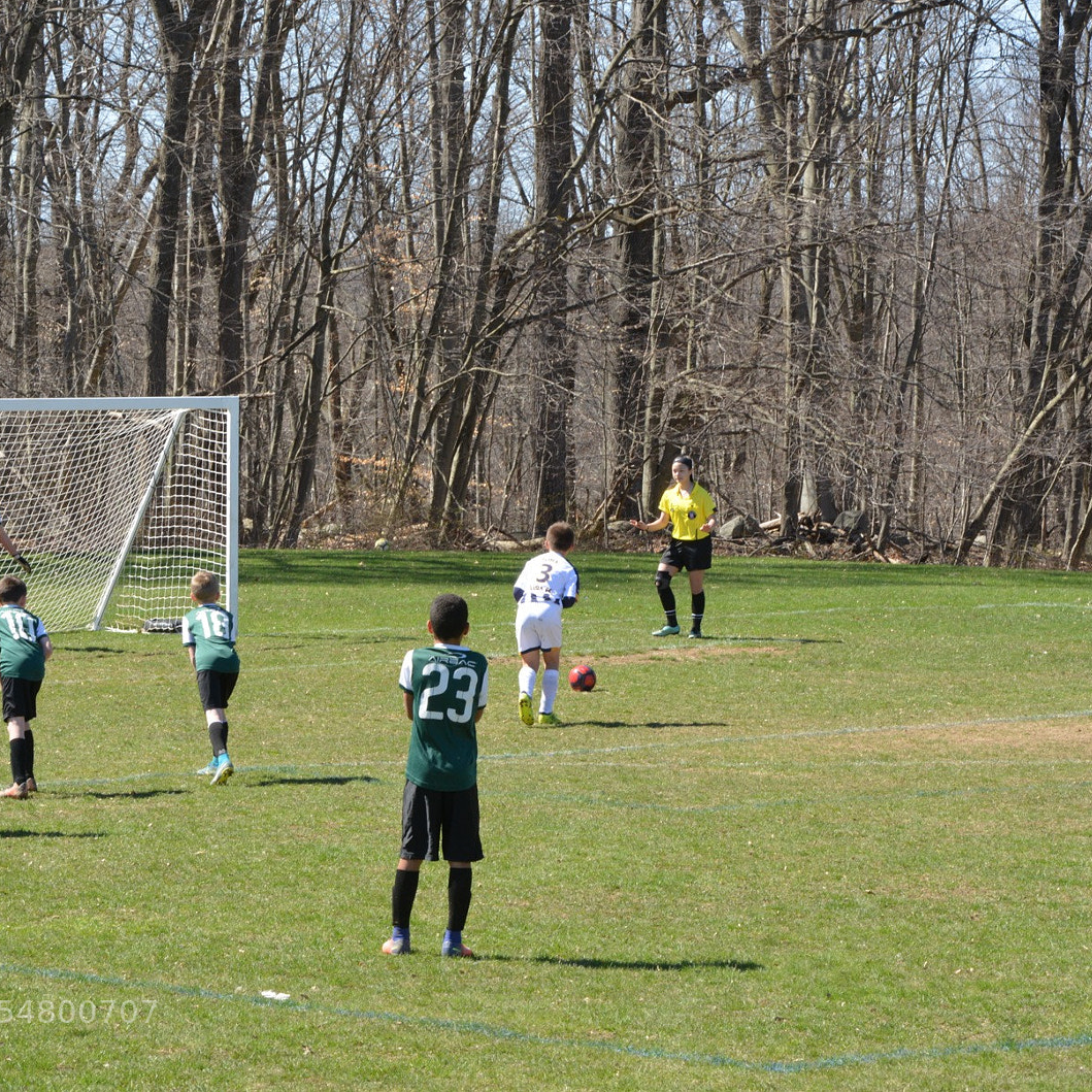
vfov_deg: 11.7
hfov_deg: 11.7
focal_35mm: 149
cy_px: 543
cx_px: 443
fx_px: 5318
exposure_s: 1/160
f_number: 20
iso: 1000
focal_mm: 116
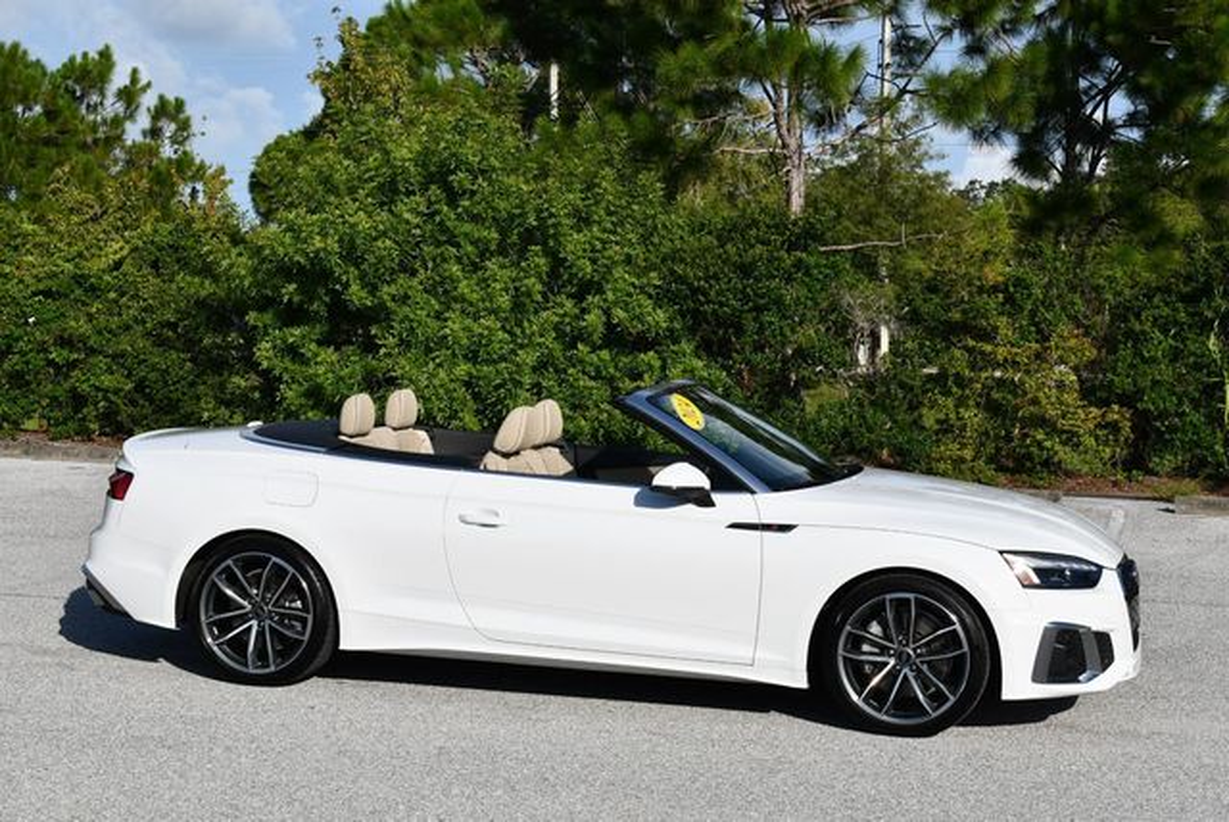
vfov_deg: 21.3
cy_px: 411
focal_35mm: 64
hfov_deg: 31.4
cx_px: 614
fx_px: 2187
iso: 100
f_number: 9
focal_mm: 32
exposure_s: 1/320
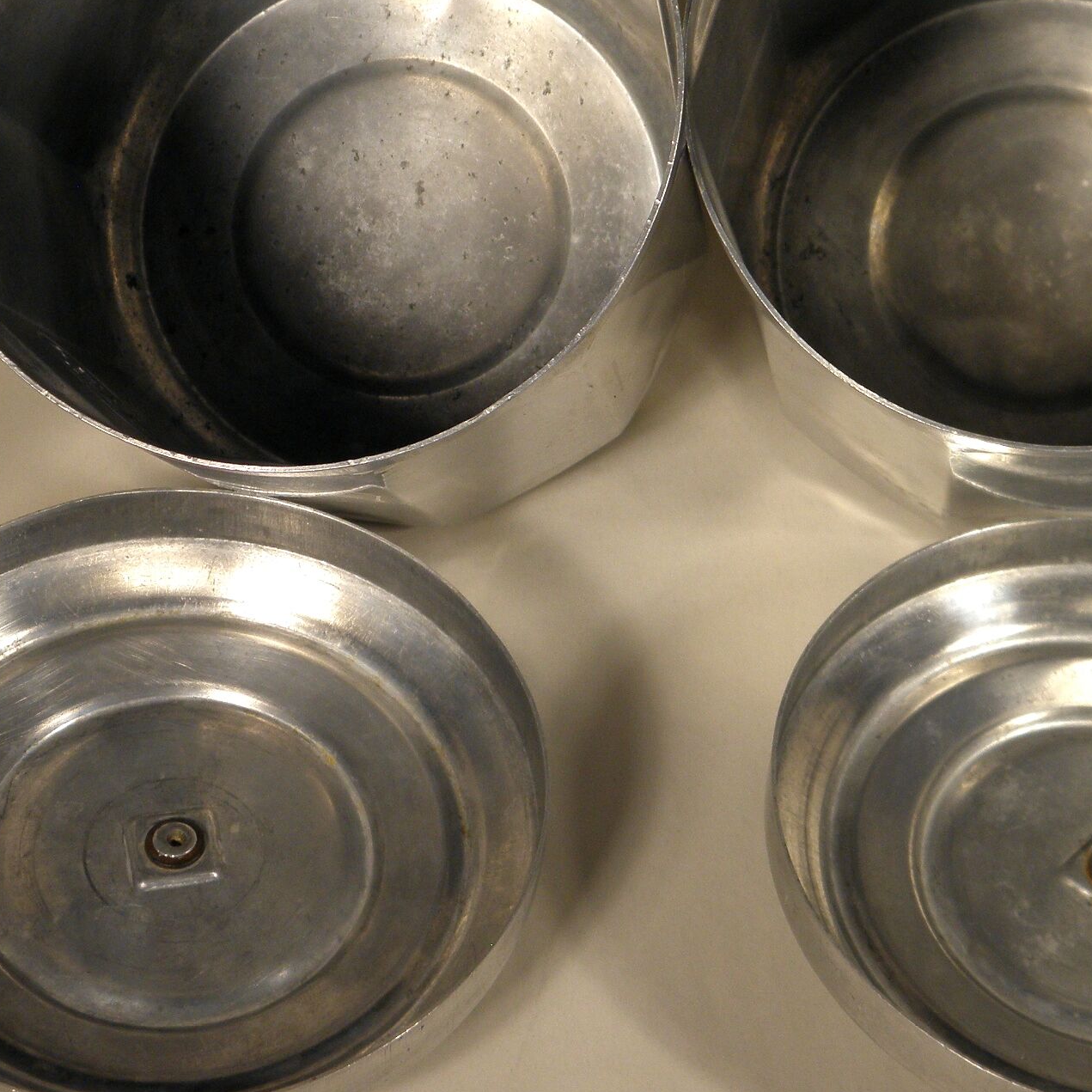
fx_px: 3176
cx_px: 674
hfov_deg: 19.5
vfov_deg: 19.5
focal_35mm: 89
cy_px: 407
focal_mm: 9.1
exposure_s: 1/60
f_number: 4
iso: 100
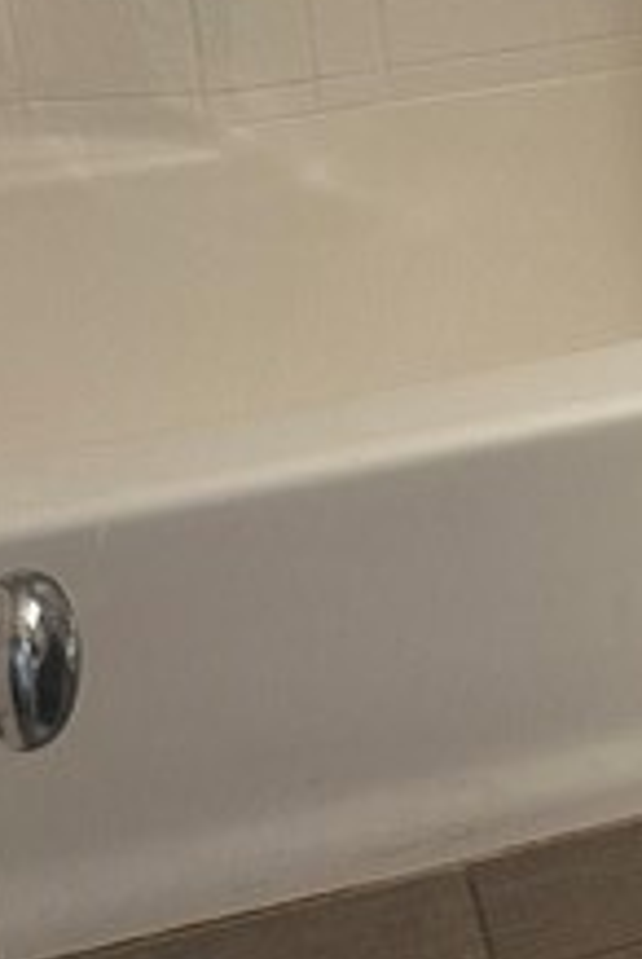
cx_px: 1451
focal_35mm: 117
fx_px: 3120
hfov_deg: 10.4
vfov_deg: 16.8
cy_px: -136
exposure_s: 1/60
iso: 160
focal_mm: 6.86
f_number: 1.78
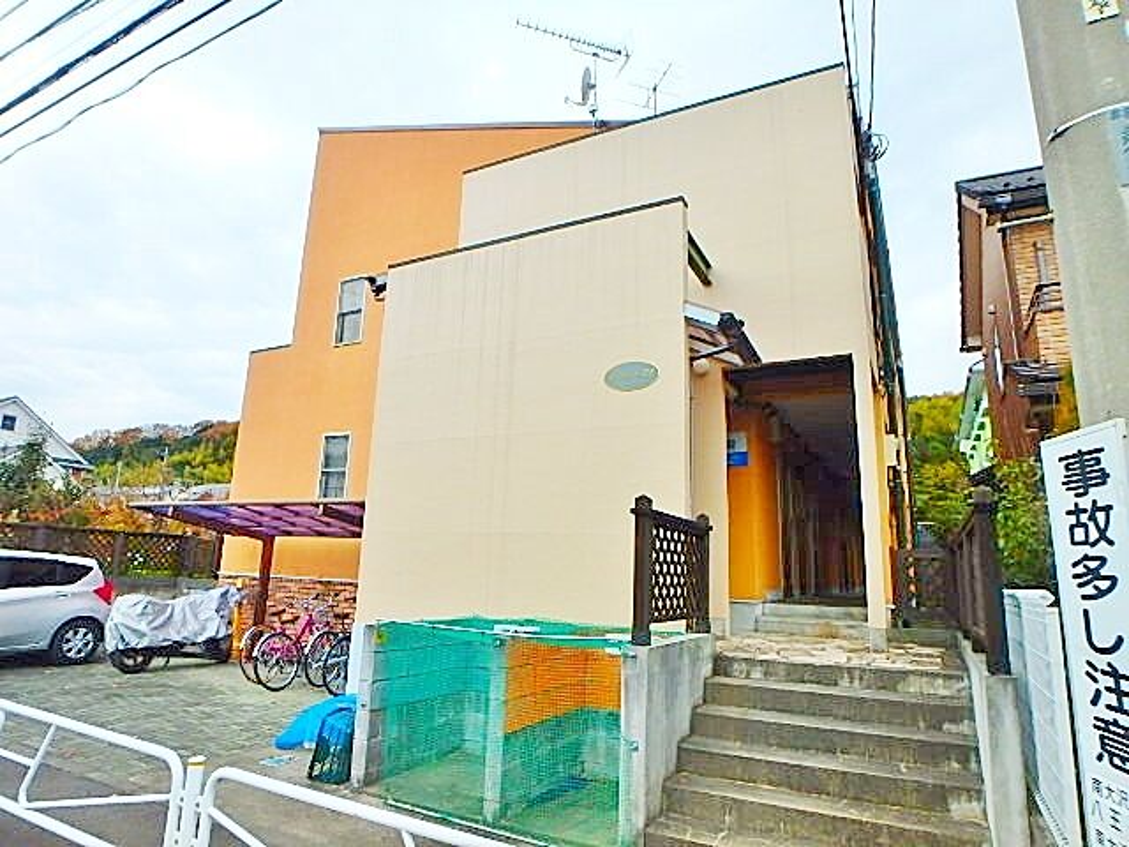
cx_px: 564
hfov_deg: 79.0
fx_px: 685
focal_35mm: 21
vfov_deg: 63.4
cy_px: 424
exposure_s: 1/320
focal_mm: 3.7
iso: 125
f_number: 3.5
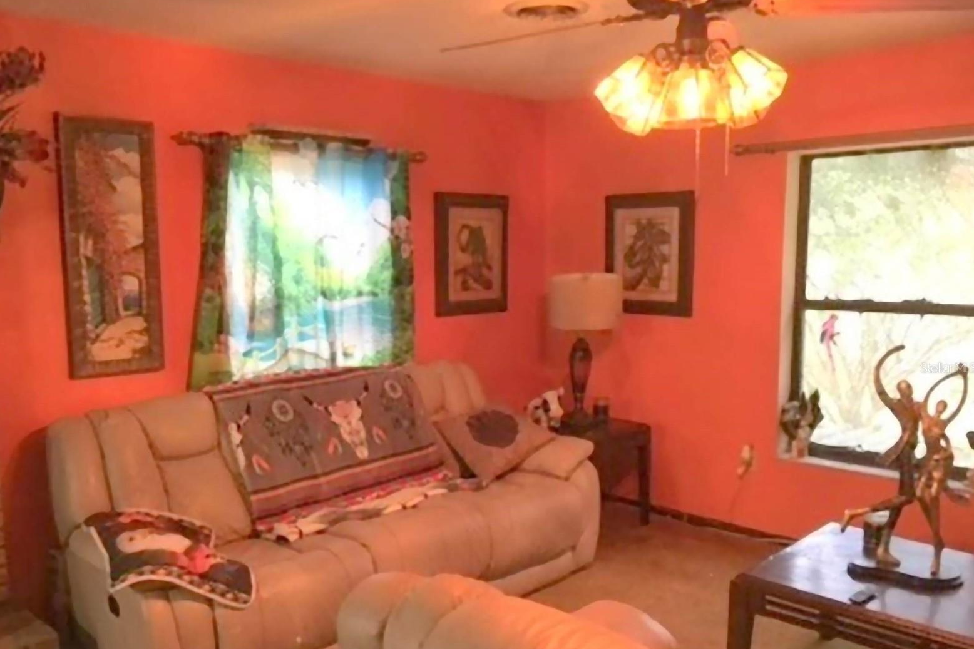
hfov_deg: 60.3
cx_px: 479
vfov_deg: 42.2
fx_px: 839
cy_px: 368
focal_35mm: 31
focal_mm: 4.2
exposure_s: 1/4
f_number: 2.2
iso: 64
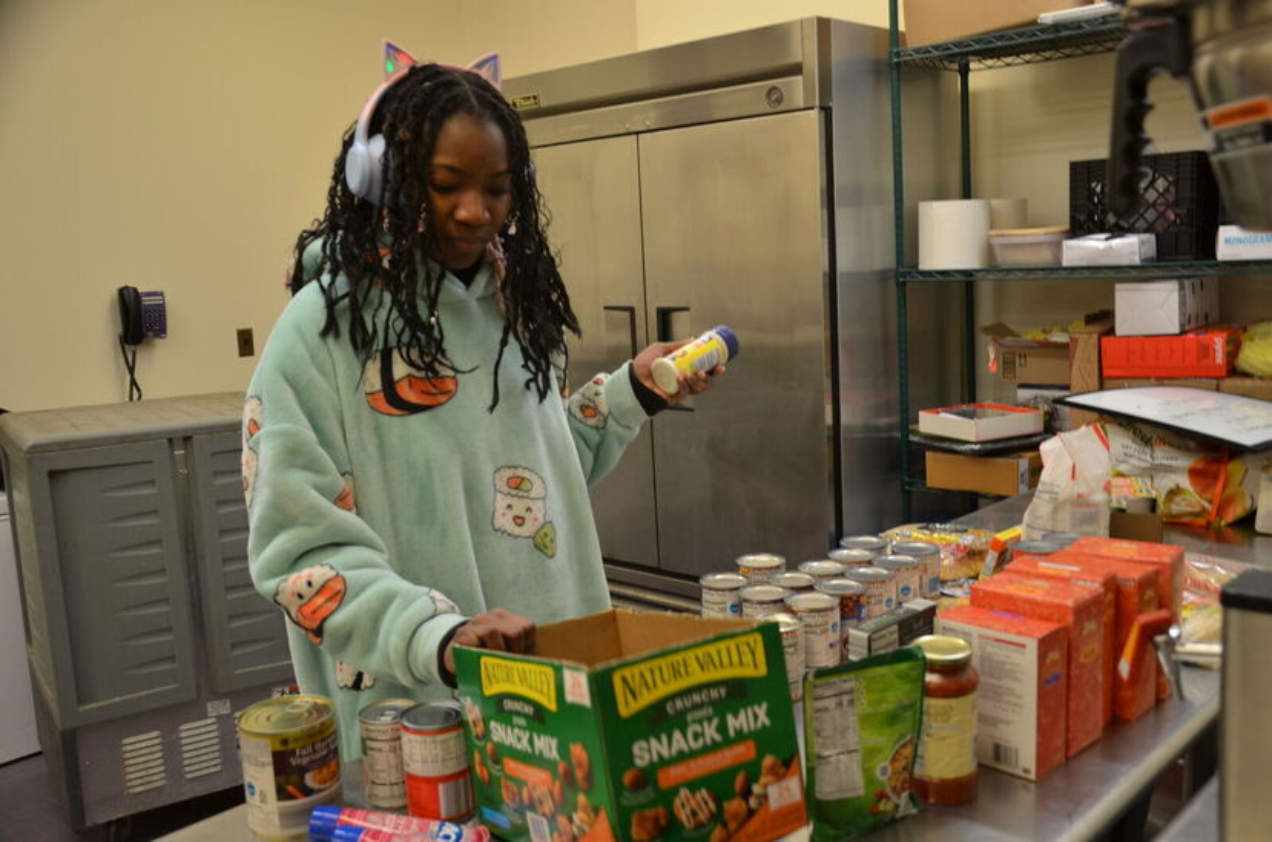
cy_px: 421
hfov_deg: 57.3
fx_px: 1164
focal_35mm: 33
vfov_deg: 39.8
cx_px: 636
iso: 400
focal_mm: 22
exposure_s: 1/50
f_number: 3.8
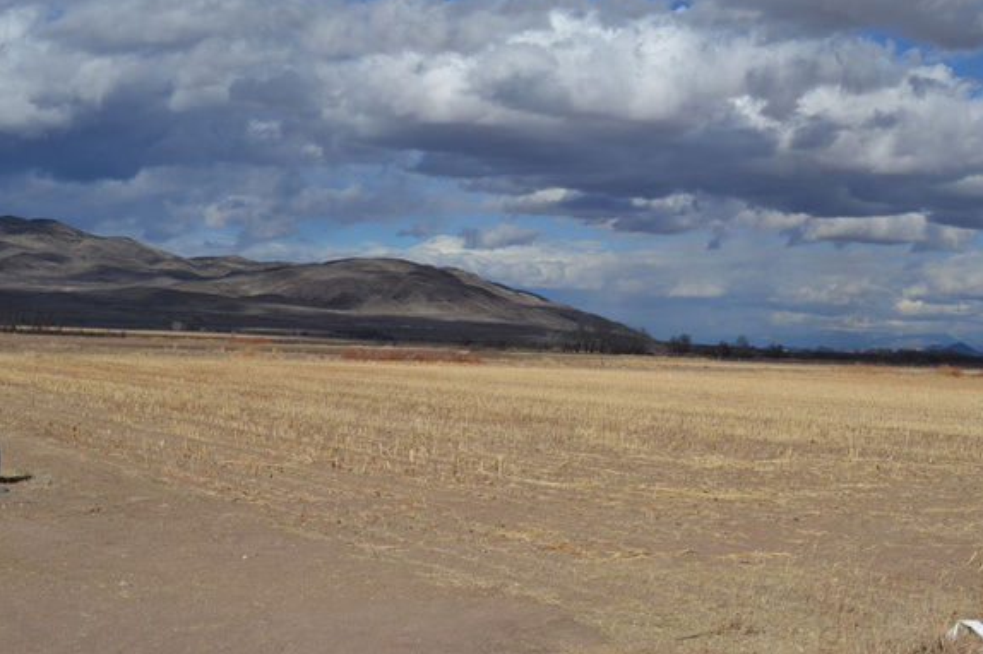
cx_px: 492
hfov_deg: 34.2
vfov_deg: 23.1
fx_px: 1598
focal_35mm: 59
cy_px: 320
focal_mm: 35
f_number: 10
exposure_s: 1/400
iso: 100
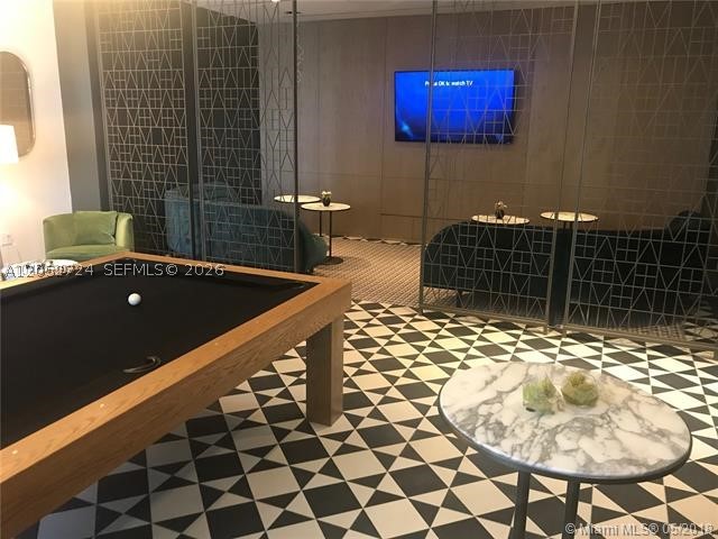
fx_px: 581
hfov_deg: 63.4
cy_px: 270
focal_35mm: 28
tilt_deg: -13.8
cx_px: 359
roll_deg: -1.1
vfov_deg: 49.7
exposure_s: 1/15
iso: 80
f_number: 1.8
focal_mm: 3.99
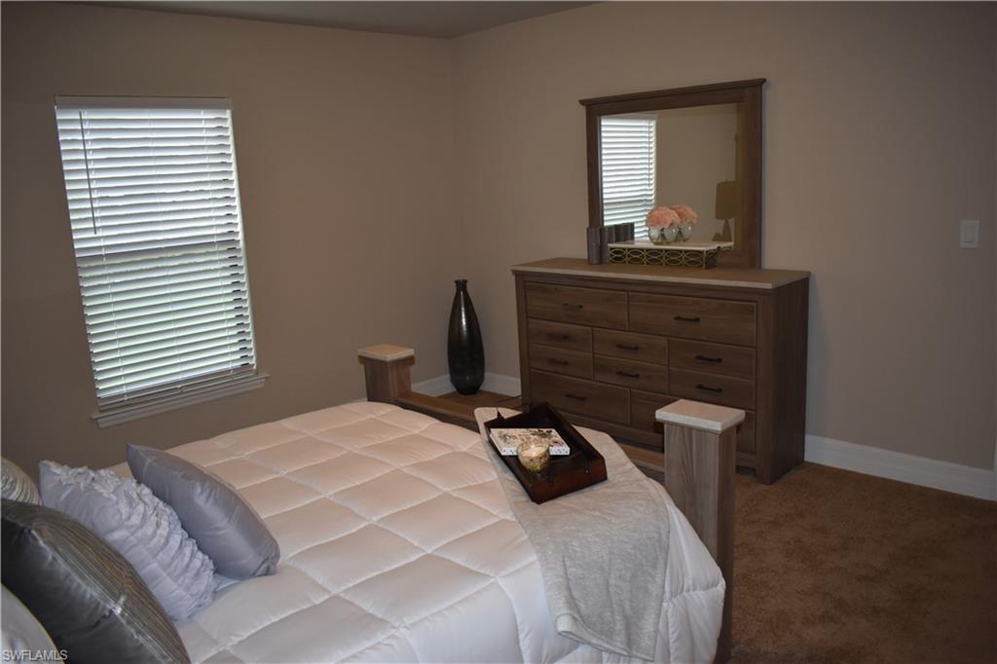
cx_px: 498
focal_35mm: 27
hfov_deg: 67.4
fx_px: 747
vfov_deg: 47.9
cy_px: 332
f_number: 3.5
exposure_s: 1/160
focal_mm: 18
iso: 800
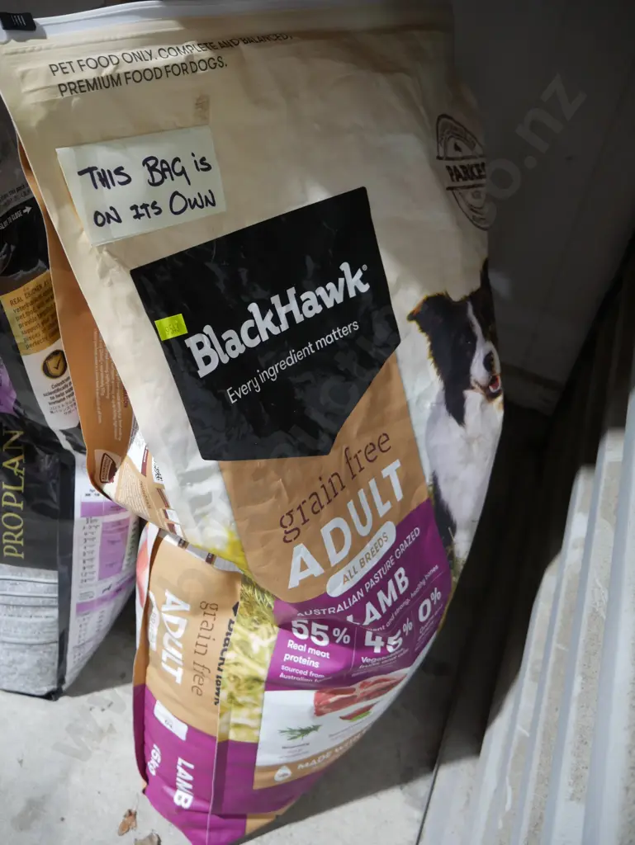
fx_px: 684
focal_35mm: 28
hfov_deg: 49.8
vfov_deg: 63.4
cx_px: 318
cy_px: 422
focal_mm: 14
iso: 800
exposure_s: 1/60
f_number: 3.5
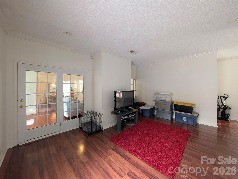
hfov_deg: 110.5
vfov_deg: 94.6
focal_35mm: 12
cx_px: 119
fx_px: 83
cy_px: 90
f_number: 1.7
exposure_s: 1/23.8
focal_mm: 2.02
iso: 73
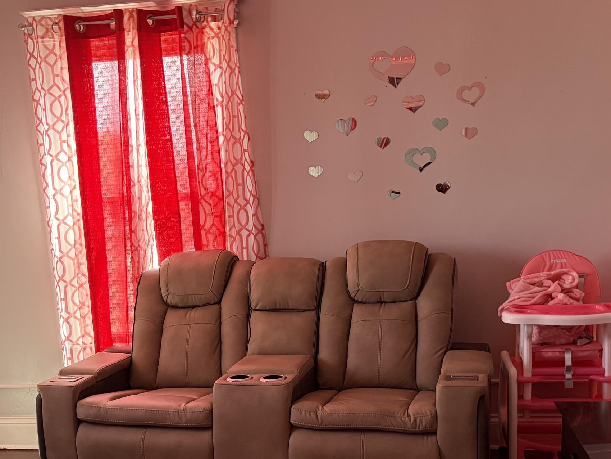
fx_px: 830
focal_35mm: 47
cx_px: 295
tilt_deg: -11.8
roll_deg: +2.7
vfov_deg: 30.0
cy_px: 378
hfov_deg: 40.4
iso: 250
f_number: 1.6
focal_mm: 5.96
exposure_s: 1/60
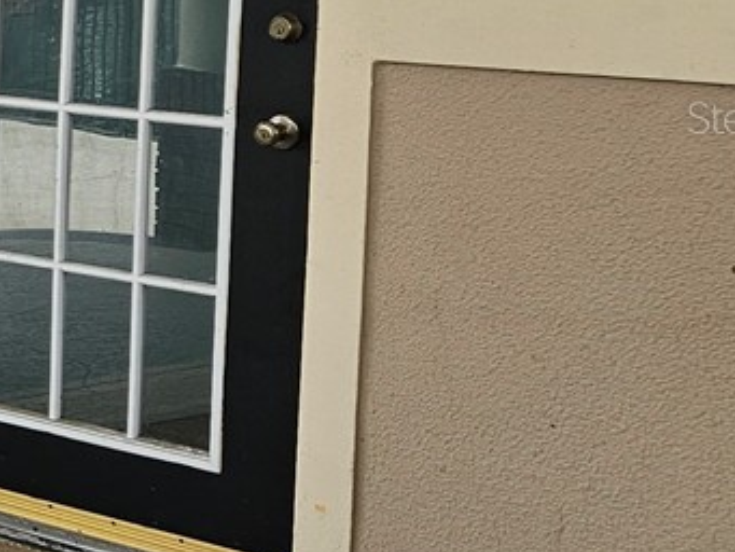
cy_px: 116
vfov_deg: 13.7
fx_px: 2294
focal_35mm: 108
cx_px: -834
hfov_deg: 14.4
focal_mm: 5.4
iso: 25
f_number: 1.8
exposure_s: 1/228
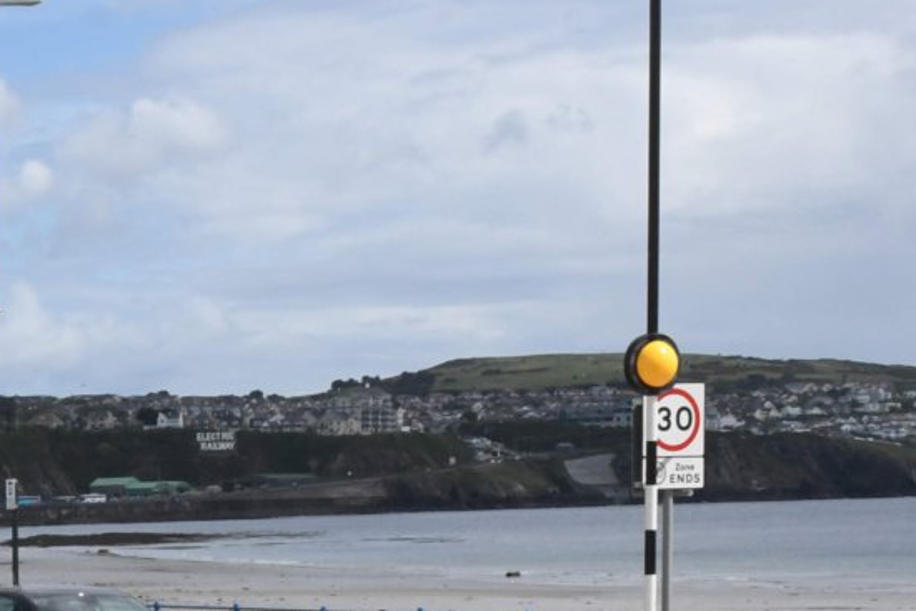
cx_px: -441
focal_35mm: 134
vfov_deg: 9.8
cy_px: 1040
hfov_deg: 14.3
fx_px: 3410
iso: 800
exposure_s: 1/1000
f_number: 16
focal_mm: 24
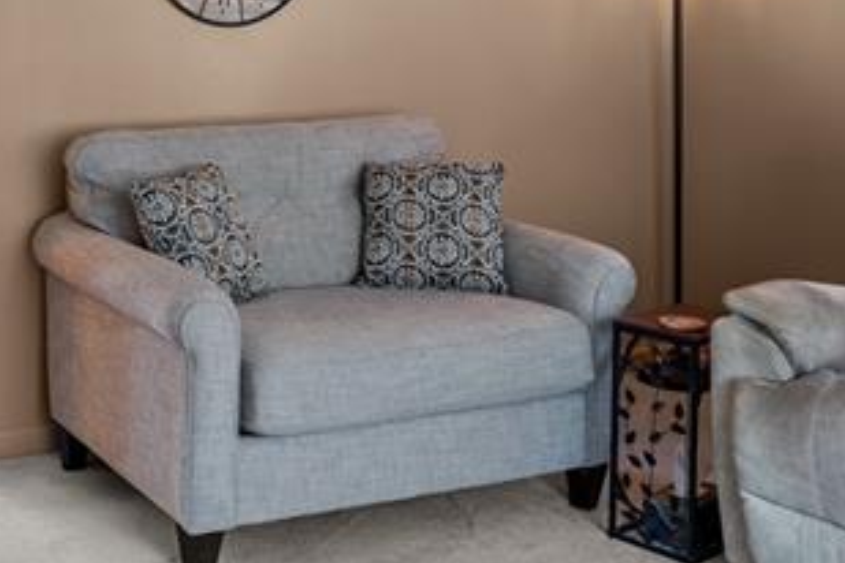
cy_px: 33
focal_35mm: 53
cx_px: 66
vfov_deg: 24.6
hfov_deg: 35.1
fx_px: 1244
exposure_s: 1/30
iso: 320
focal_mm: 16
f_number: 3.5
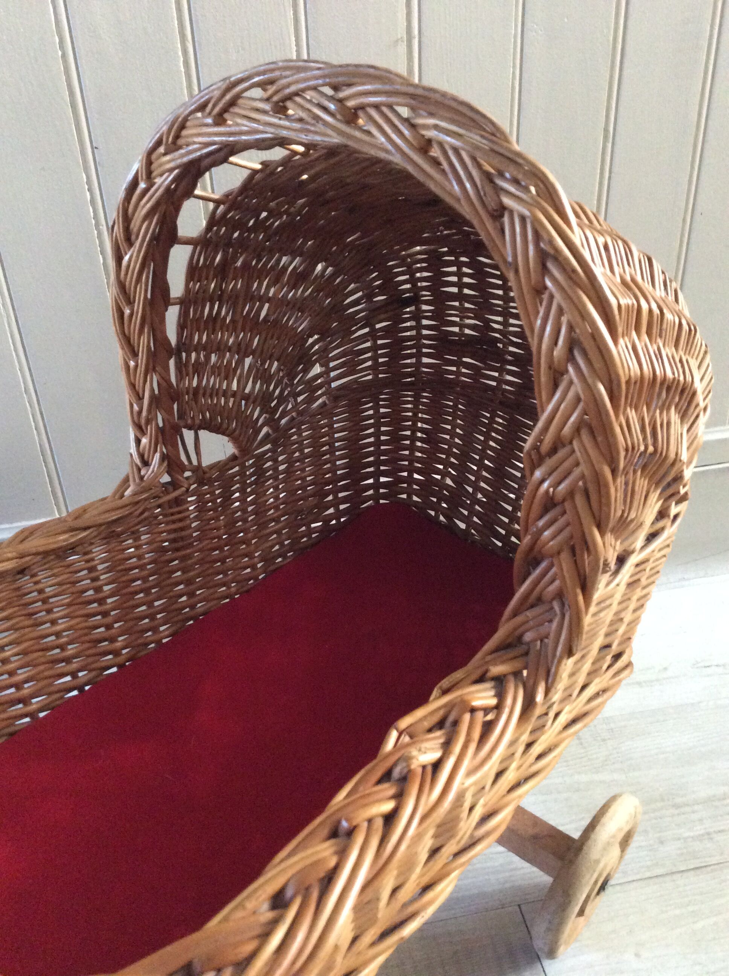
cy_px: 488
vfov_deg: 56.9
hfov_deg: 44.1
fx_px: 901
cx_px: 364
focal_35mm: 32
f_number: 2.4
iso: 320
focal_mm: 3.3
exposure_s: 1/25
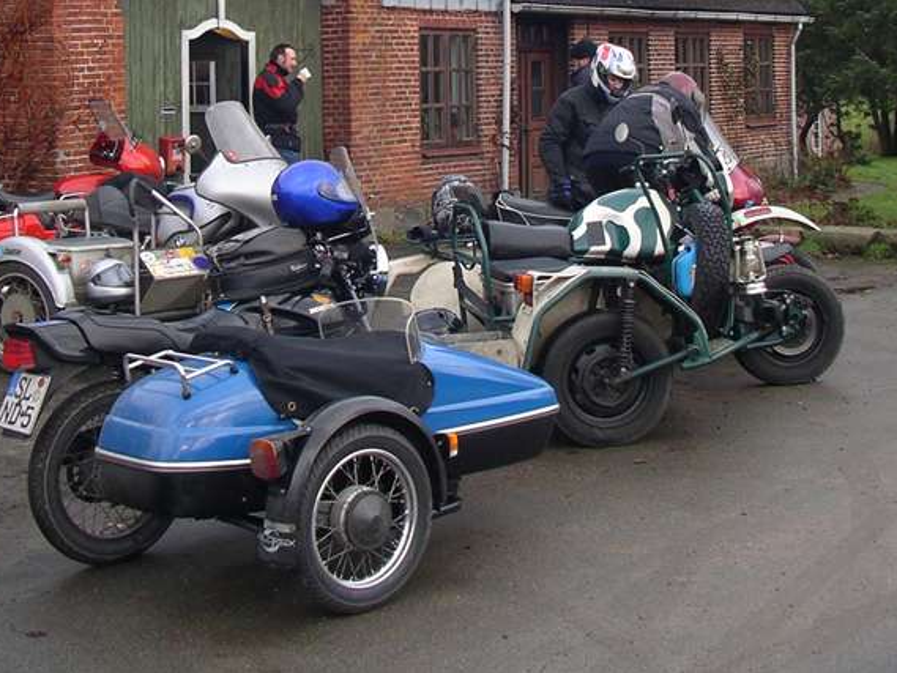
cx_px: 438
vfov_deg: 22.1
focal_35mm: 65
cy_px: 85
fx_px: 1685
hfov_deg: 29.8
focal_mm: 5.7
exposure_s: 1/80
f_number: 2.8
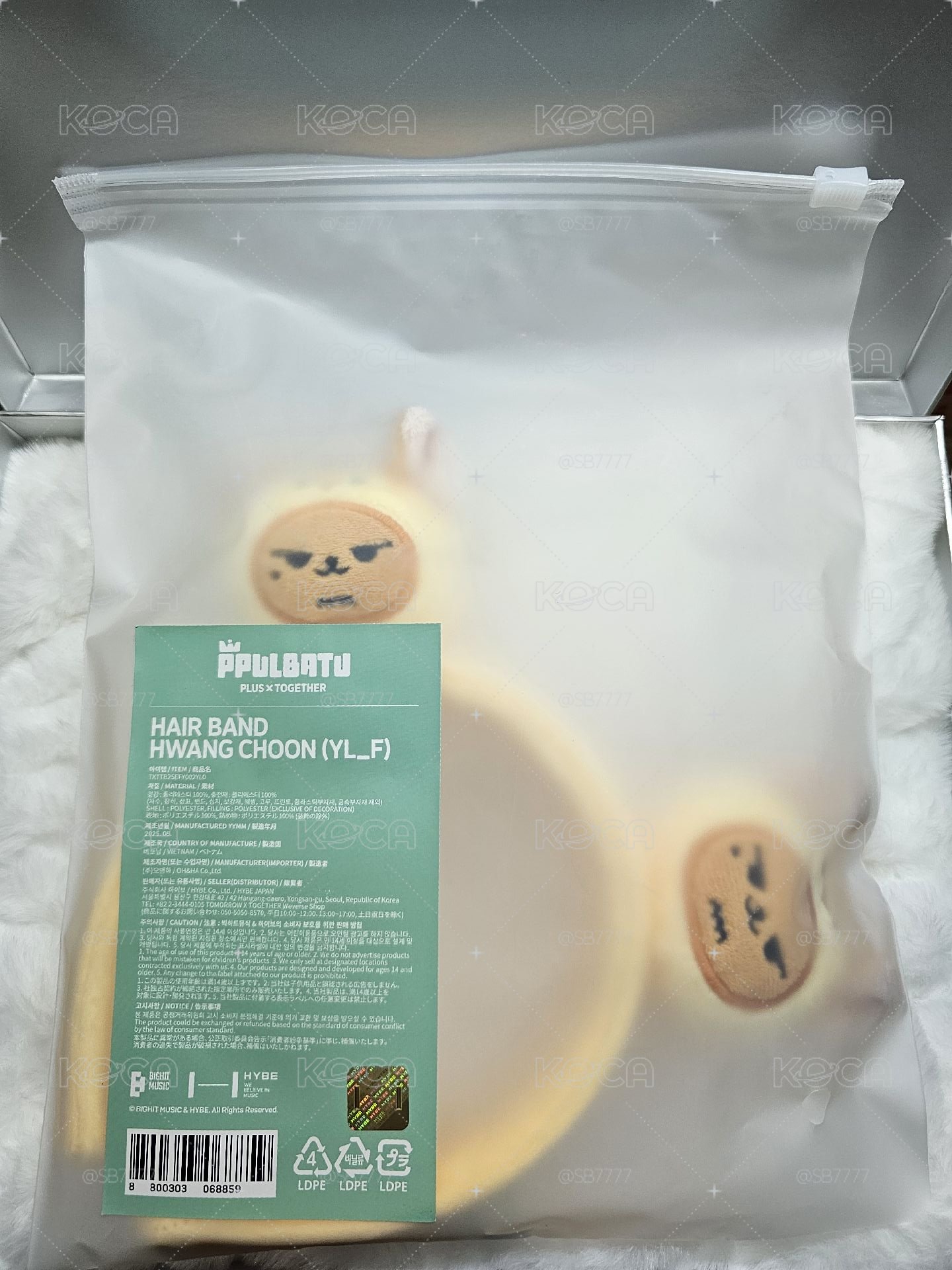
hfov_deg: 58.9
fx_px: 843
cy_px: 635
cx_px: 476
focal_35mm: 23
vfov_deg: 73.9
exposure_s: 1/120
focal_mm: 6.3
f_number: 1.7
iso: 125
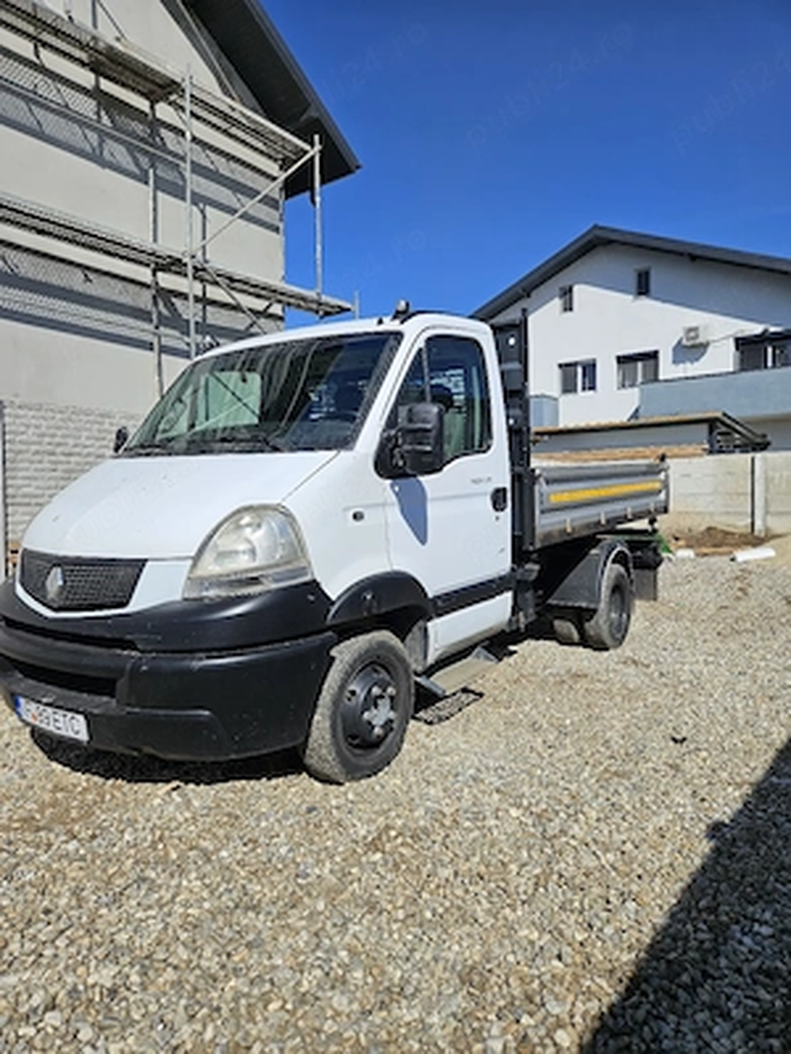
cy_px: 527
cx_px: 396
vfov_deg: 73.9
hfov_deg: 58.9
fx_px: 701
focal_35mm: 23
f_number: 1.8
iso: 25
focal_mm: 5.4
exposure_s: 1/5000
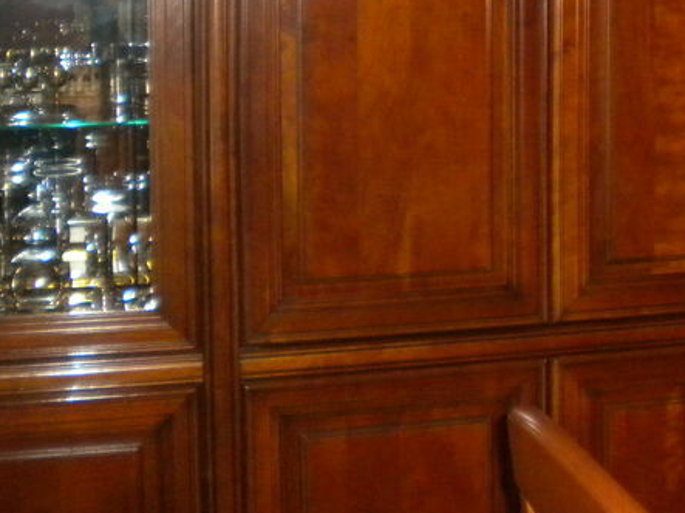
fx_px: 1563
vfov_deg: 18.1
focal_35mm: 79
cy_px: -34
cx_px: 586
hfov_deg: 24.2
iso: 400
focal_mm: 6.3
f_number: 3.1
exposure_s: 1/30
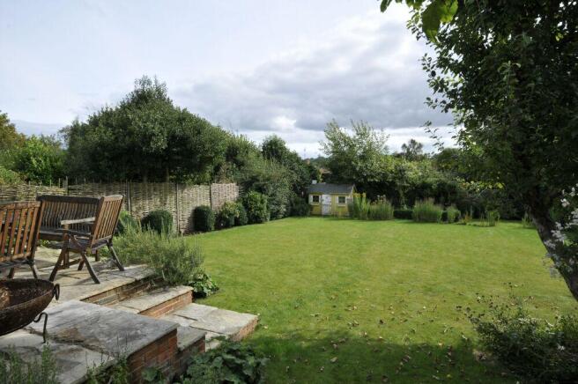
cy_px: 192
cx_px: 289
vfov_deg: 59.4
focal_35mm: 21
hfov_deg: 81.3
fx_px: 337
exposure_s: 1/160
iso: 200
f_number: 13
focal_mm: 14
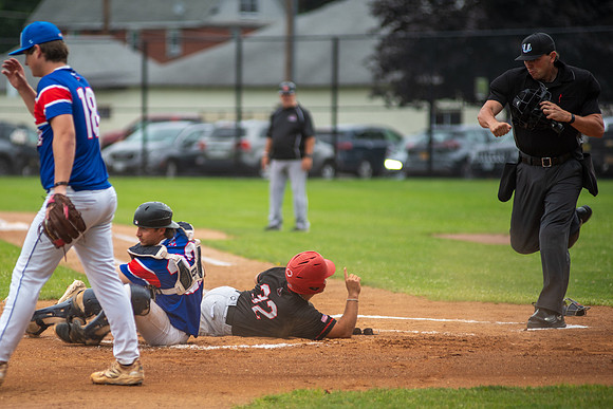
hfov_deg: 8.1
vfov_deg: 5.4
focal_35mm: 253
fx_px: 4311
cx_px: 227
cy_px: 258
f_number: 2.8
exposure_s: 1/200
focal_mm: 200
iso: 100
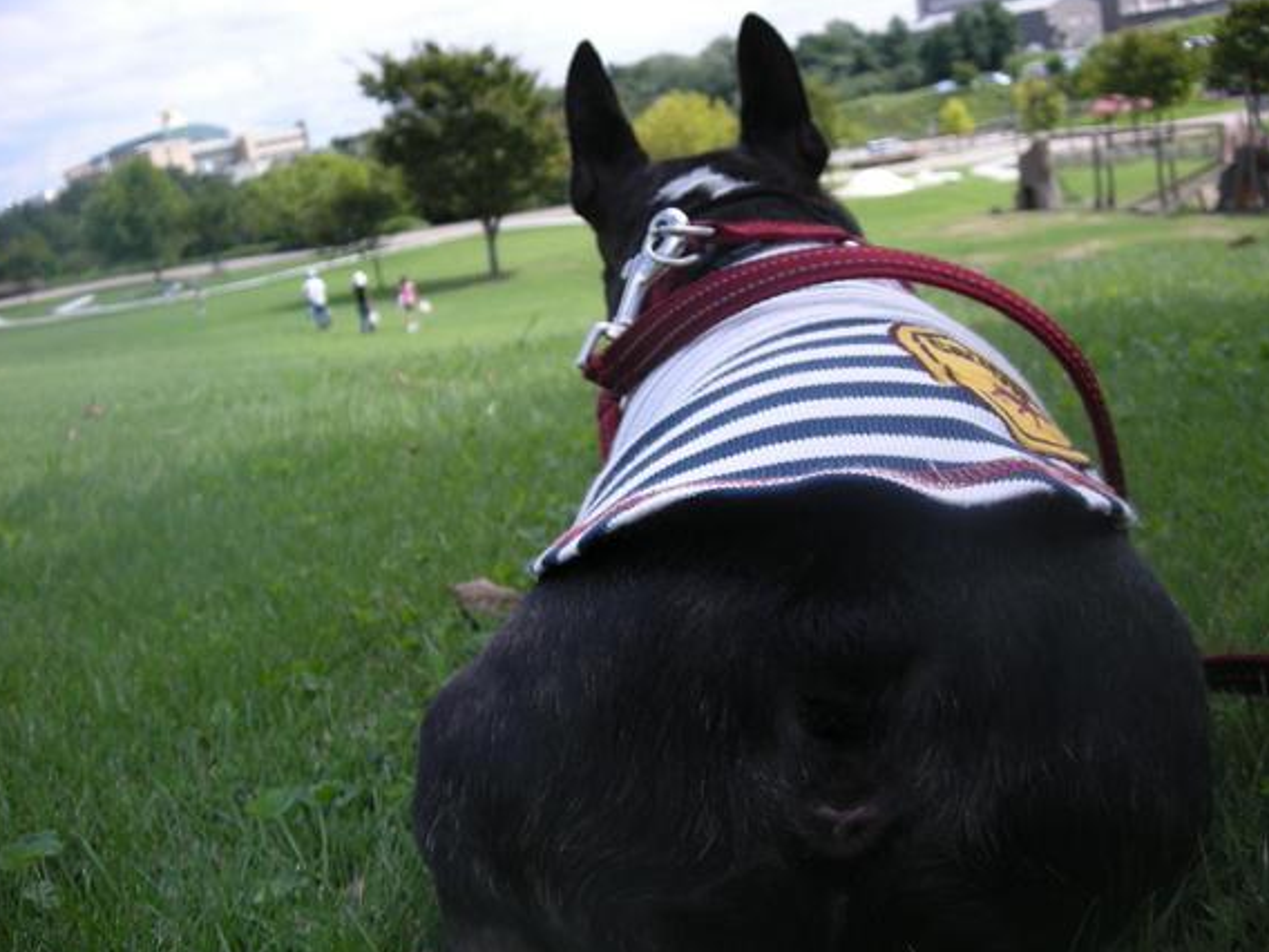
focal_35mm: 37
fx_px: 1356
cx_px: 608
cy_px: 478
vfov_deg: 38.7
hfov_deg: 50.1
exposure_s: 1/487
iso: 50
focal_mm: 5.7
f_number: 2.8
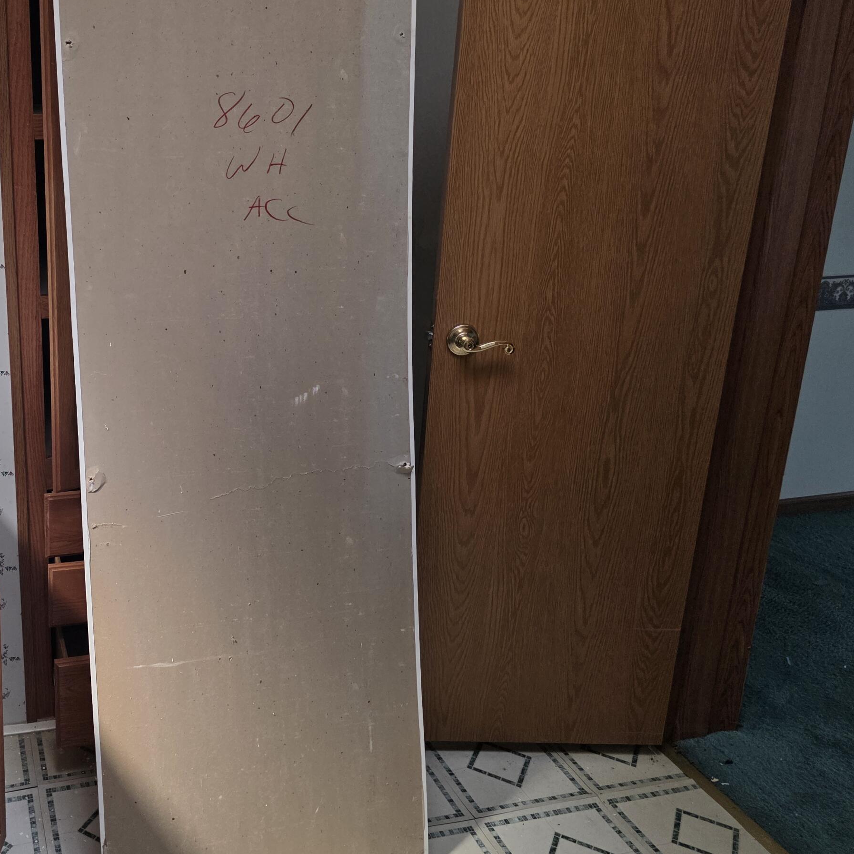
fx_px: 949
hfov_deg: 45.8
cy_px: 368
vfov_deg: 48.3
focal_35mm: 34
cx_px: 162
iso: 125
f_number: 1.7
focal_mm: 6.3
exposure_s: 1/180
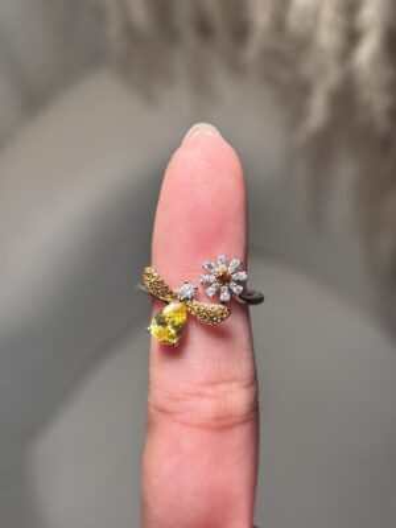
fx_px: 793
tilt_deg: -61.5
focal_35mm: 52
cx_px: 198
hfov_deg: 28.0
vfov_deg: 36.8
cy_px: 264
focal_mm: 5.96
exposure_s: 1/77
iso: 50
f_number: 1.6
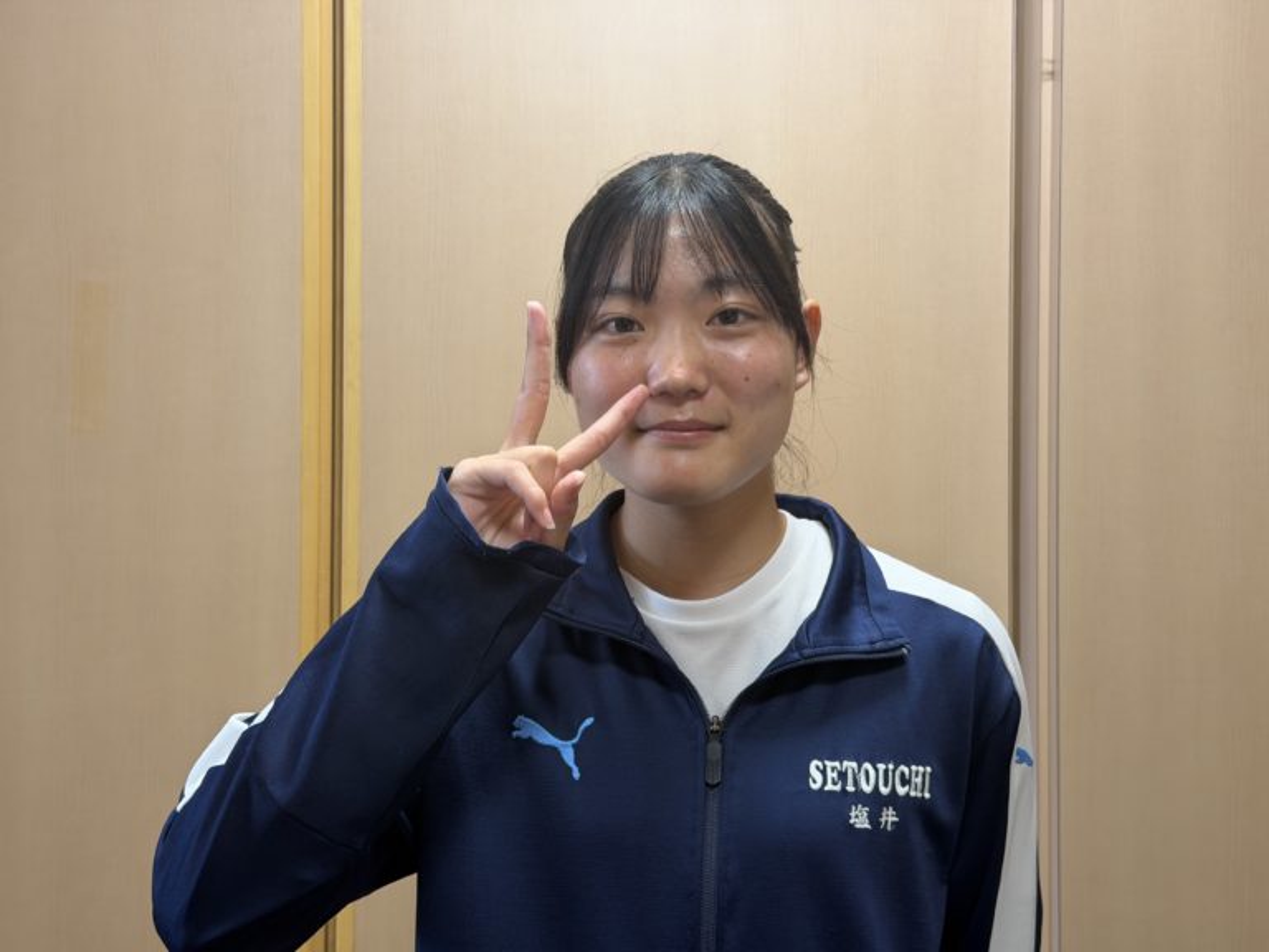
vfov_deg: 30.3
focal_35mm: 48
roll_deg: -0.6
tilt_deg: +1.2
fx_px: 1760
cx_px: 634
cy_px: 476
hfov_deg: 39.7
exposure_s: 1/60
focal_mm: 6.76
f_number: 1.78
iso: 50
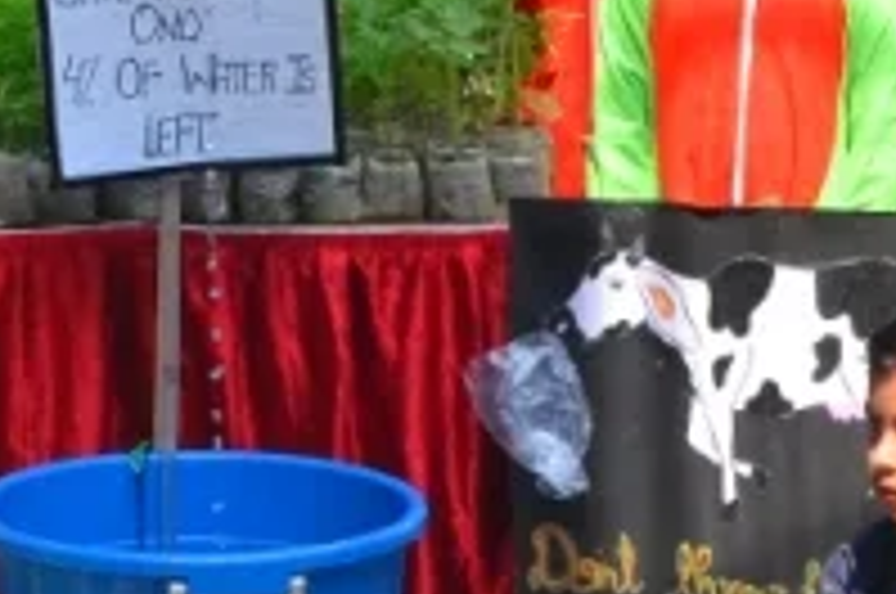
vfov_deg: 8.9
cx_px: 135
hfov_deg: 13.3
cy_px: 410
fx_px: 3827
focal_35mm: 154
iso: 400
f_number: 6.3
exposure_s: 1/800
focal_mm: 20
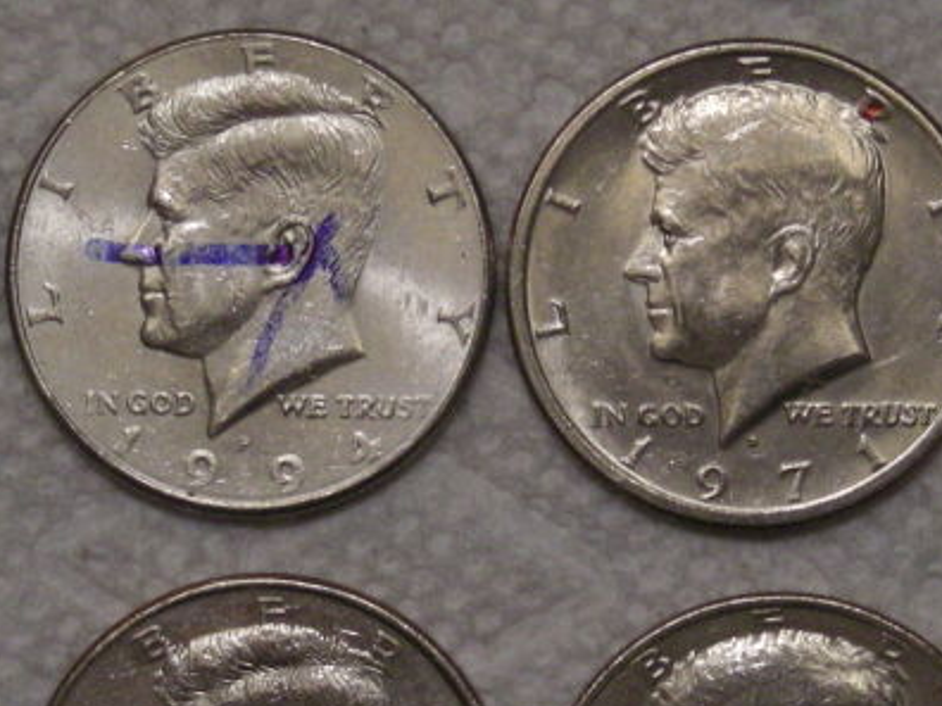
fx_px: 5225
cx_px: 523
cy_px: 280
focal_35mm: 192
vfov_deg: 7.7
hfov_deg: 10.3
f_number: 3.9
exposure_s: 1/61.7
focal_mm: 12.3
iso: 200
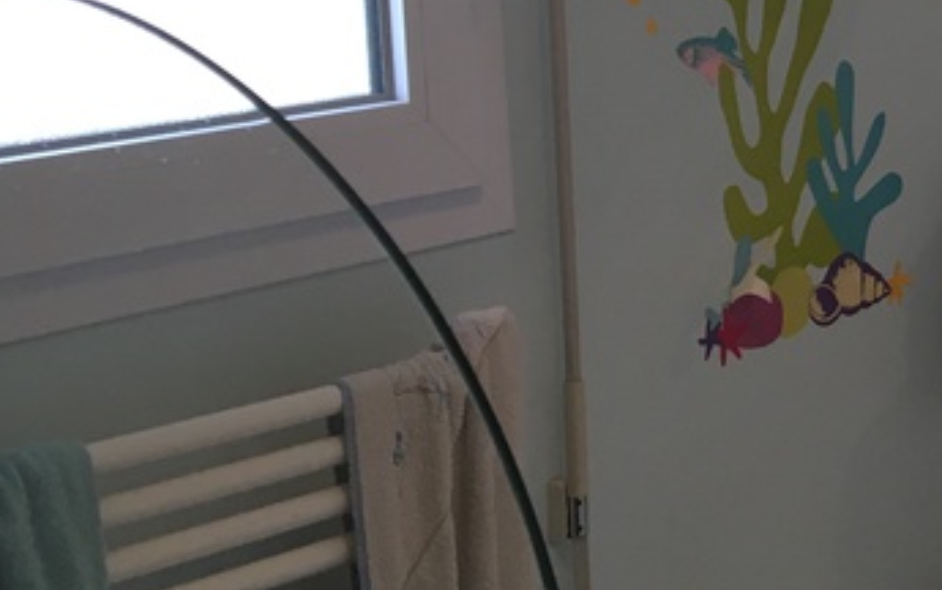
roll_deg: +2.9
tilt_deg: -3.7
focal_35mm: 89
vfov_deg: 14.5
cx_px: 1182
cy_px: 30
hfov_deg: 21.3
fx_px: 2286
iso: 32
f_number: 2.2
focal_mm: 4.15
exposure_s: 1/33
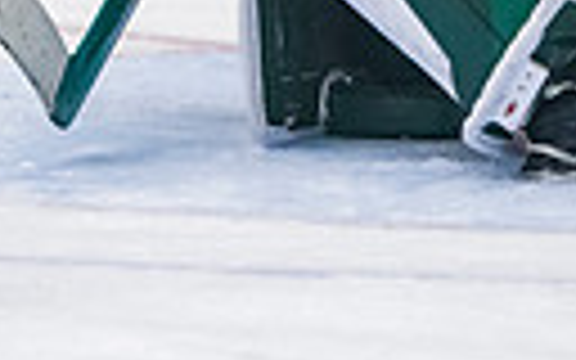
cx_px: 232
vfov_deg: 1.5
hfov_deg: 2.4
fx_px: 13704
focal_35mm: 873
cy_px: -570
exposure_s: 1/640
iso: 2500
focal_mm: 145
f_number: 3.2
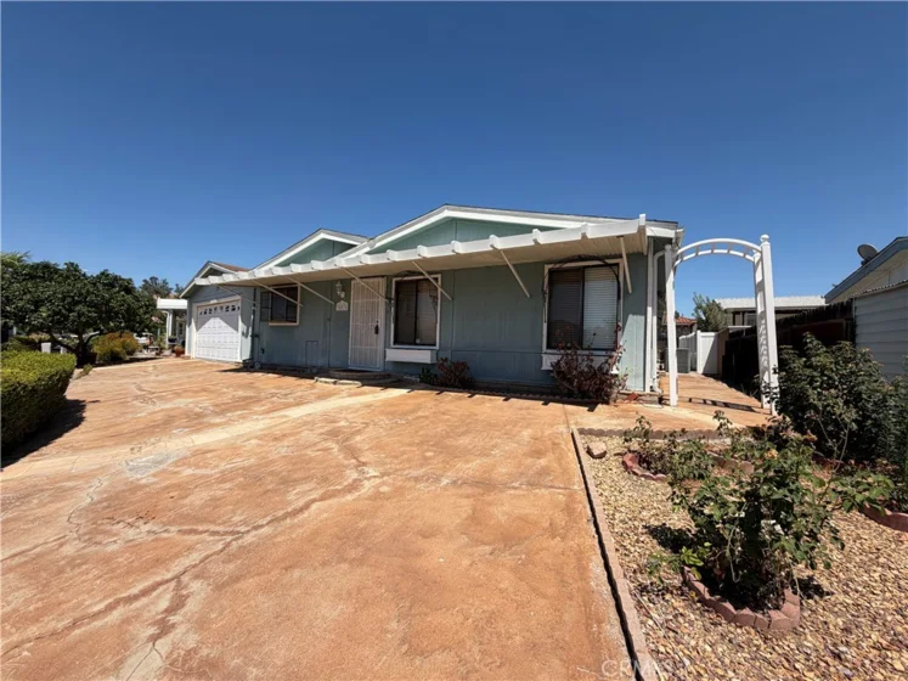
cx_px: 454
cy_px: 340
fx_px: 367
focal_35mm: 14
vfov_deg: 85.7
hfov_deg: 102.1
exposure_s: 1/955
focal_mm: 2.22
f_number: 2.2
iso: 20
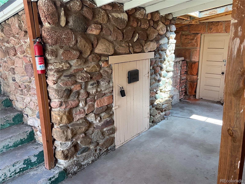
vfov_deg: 48.2
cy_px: 92
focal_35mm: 29
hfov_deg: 61.7
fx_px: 205
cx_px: 122
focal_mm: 3
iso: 64
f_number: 1.8
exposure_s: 1/120
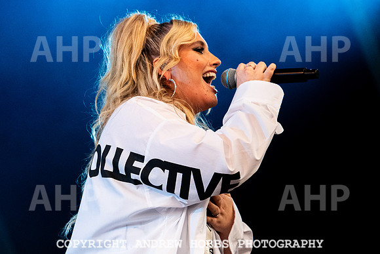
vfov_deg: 7.2
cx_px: 190
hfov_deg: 10.7
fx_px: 2025
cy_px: 74
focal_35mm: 192
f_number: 4.5
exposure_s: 1/1250
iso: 4000
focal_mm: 135
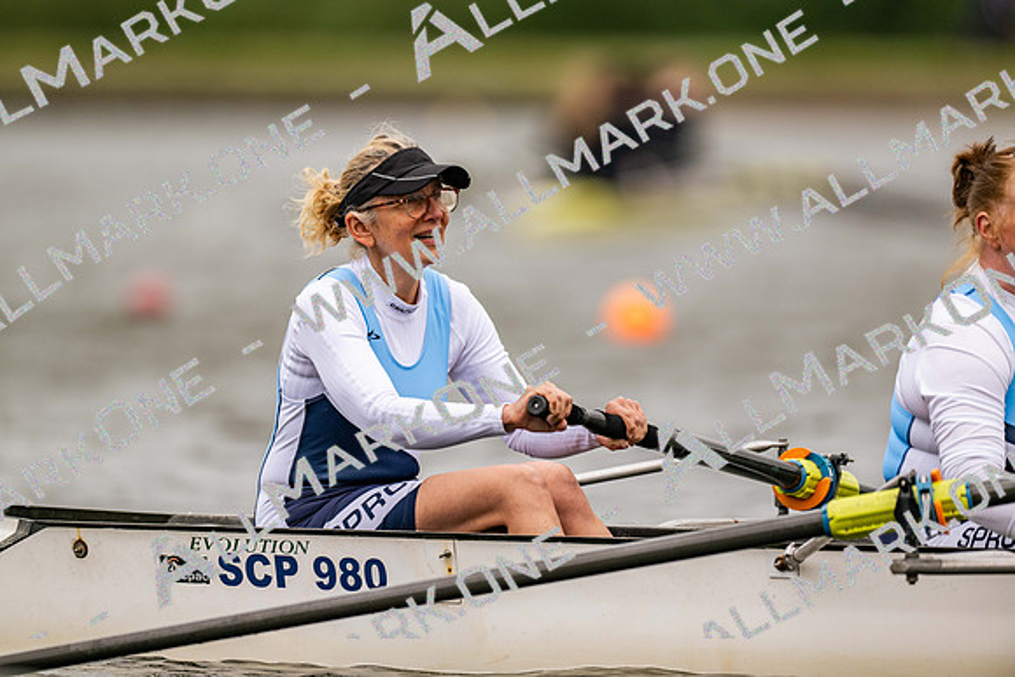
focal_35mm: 600
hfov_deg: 3.4
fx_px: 16920
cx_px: 508
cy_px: 338
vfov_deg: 2.3
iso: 320
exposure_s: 1/2500
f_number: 4
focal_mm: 600
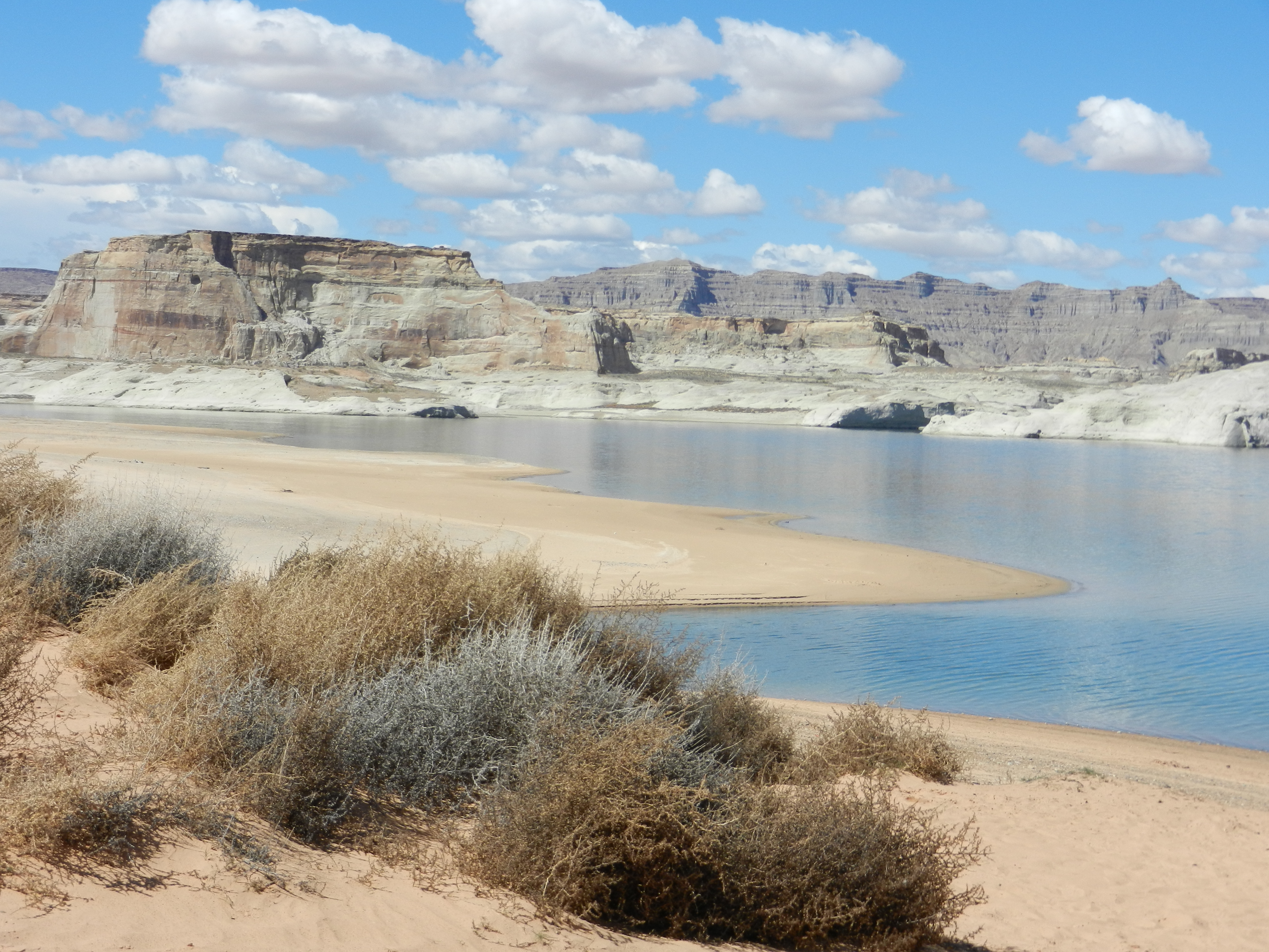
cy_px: 476
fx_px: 2200
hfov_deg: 32.2
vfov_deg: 24.4
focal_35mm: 60
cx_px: 634
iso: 160
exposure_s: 1/1250
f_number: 4.5
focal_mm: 10.9
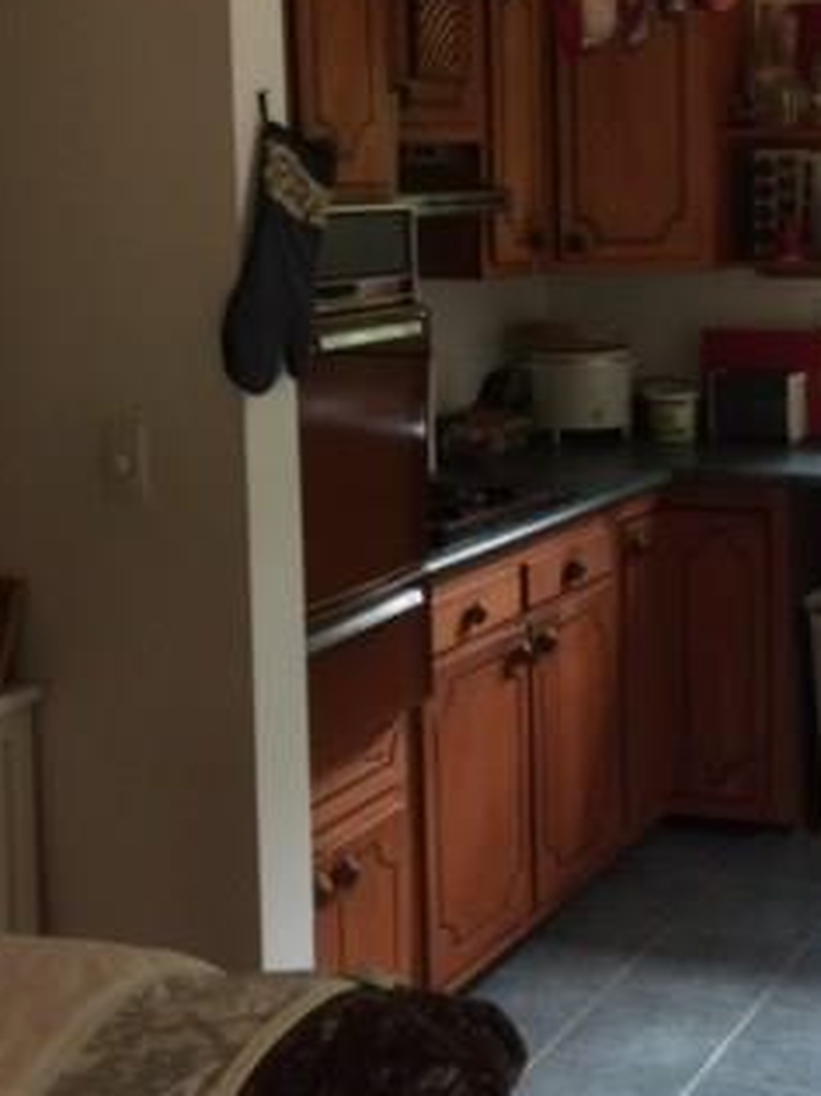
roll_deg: +0.5
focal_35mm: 59
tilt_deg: -7.1
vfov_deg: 32.6
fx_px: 1867
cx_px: 755
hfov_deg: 24.0
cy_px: 456
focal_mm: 4.15
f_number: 2.2
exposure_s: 1/15
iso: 40
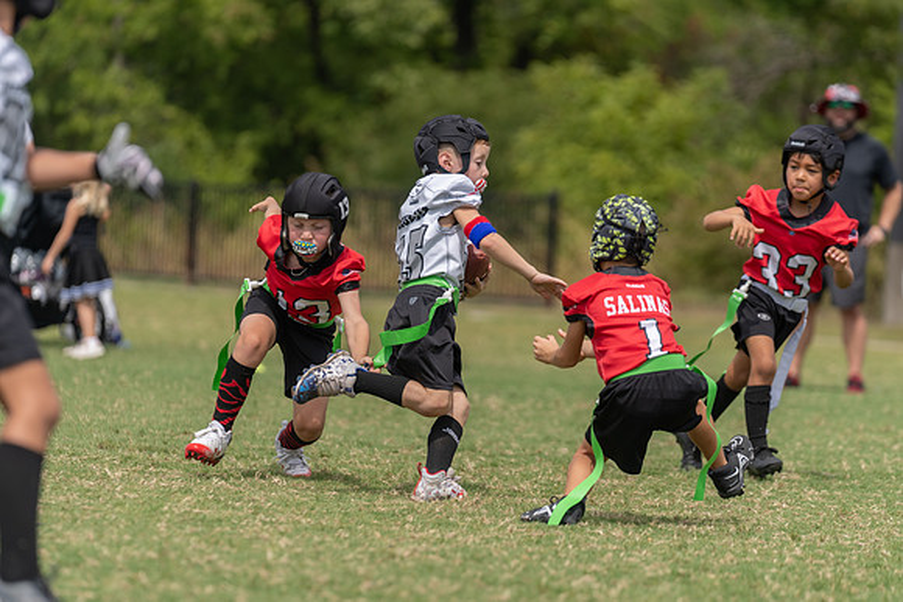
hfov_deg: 9.8
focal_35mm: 209
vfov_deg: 6.6
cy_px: 301
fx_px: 5246
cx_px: 452
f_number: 3.5
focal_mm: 200
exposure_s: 1/1600
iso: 100
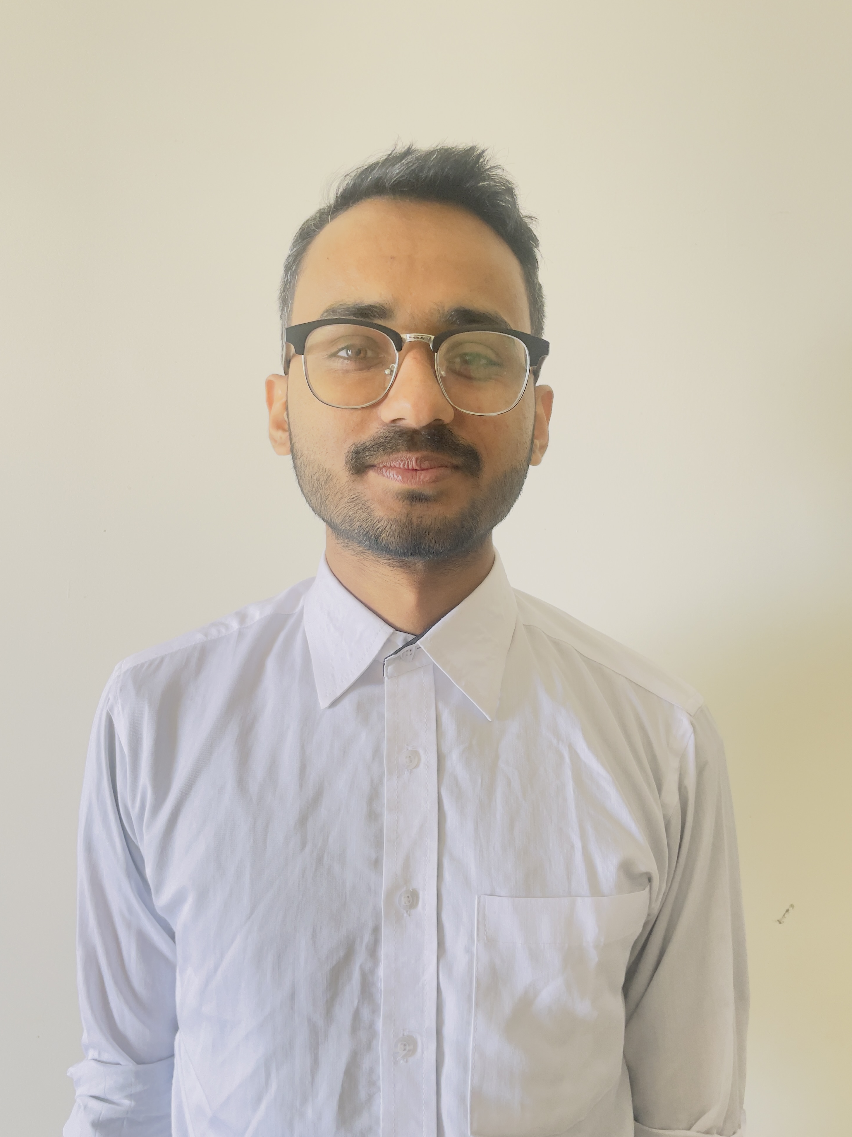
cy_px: 575
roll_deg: -0.3
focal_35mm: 27
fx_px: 886
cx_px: 430
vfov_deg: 65.3
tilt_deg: -1.9
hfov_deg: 51.4
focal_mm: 4.2
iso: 125
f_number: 1.6
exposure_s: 1/121
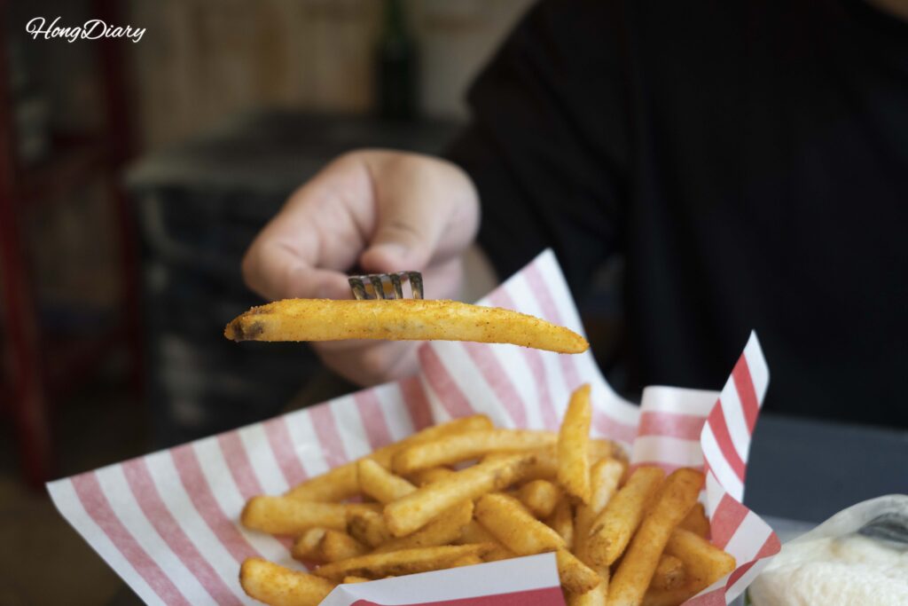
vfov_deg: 22.6
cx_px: 454
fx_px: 1513
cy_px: 303
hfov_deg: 33.4
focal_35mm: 60
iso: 1250
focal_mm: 60
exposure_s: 1/160
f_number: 5.6
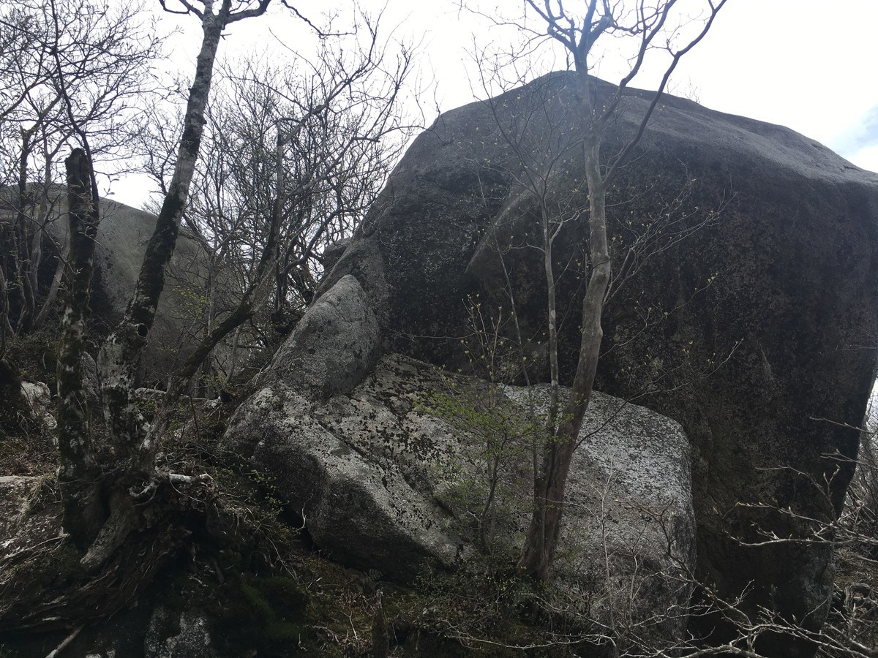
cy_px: 329
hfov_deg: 61.7
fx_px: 736
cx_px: 439
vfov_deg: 48.2
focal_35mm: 29
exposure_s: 1/1068
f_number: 2.2
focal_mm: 4.15
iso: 25
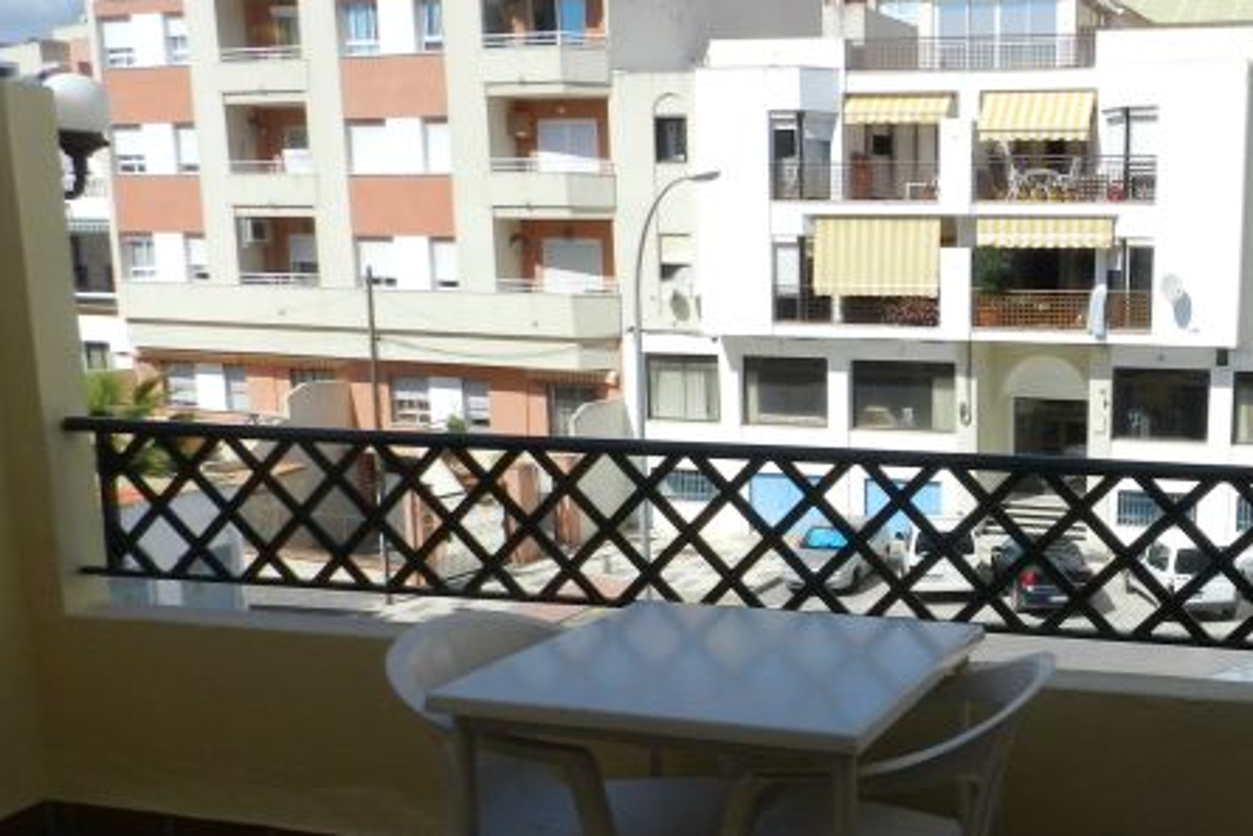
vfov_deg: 31.0
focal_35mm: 43
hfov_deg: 43.2
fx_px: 1497
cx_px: 1011
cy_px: 552
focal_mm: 4
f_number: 5
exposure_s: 1/800
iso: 160
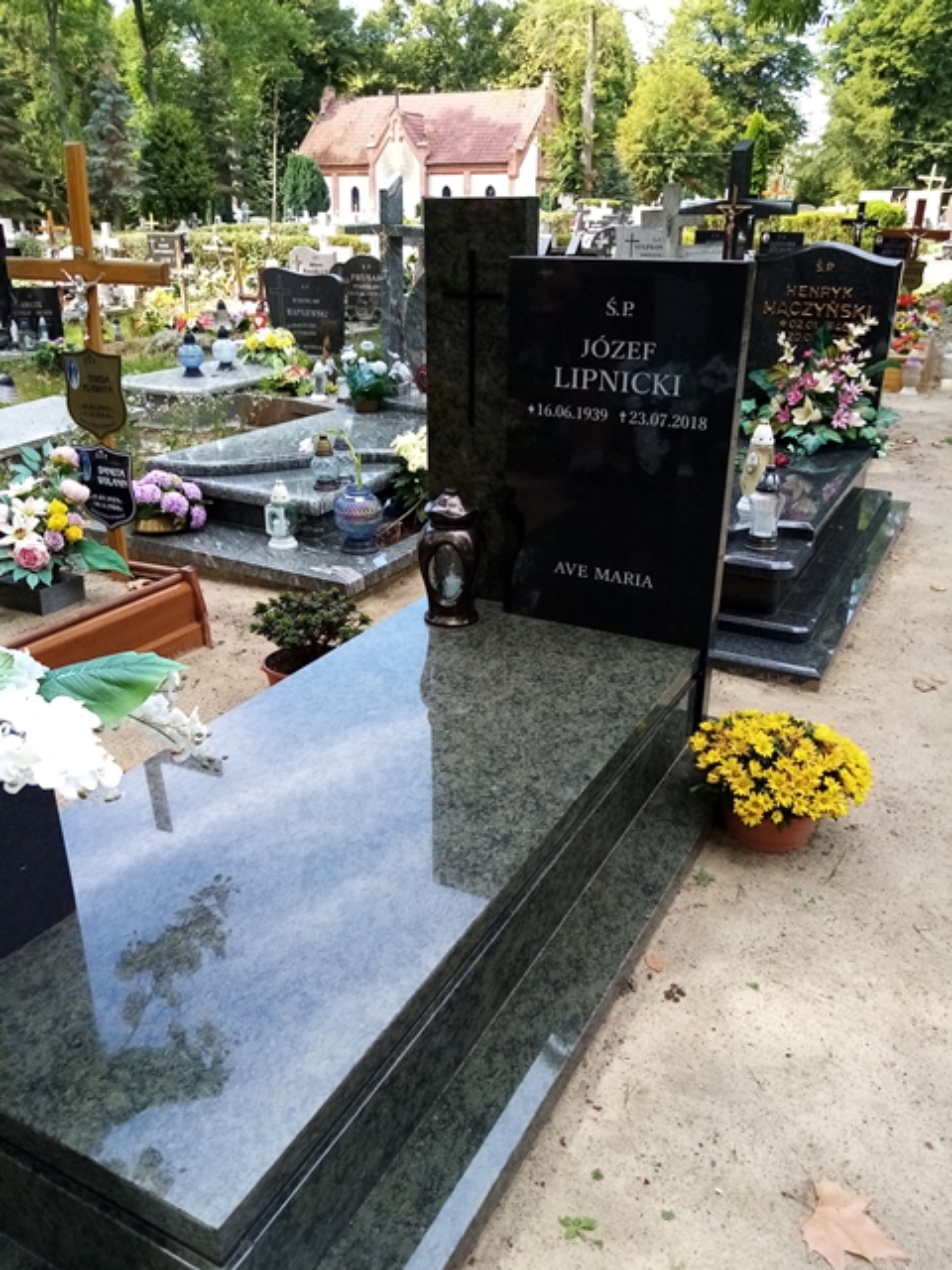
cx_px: 476
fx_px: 953
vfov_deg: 67.3
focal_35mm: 26
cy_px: 635
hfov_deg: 53.1
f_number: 1.8
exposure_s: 1/180
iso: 103
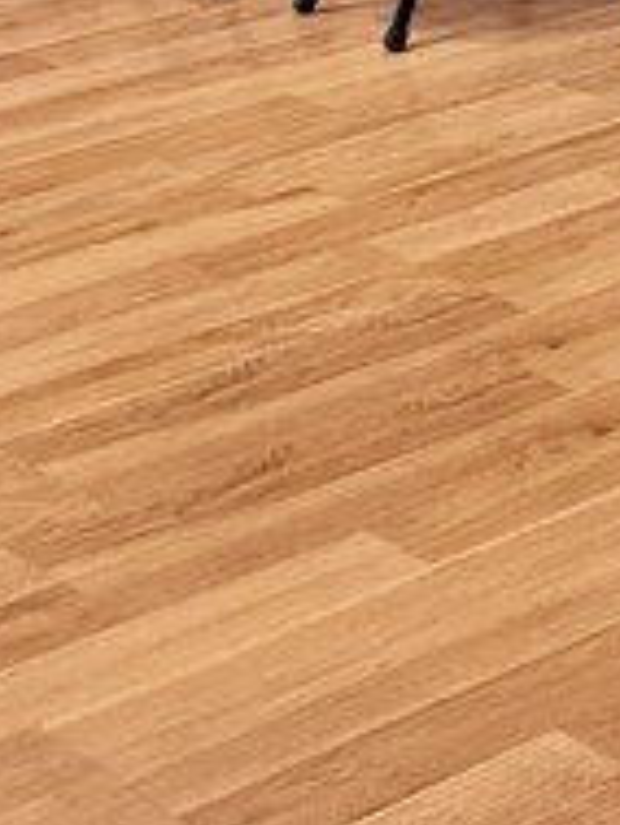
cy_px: -677
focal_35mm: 130
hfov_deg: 9.9
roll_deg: -2.2
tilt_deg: -7.1
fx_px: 3101
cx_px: 1513
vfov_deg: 13.5
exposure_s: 1/60
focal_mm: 6.76
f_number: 1.78
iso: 640
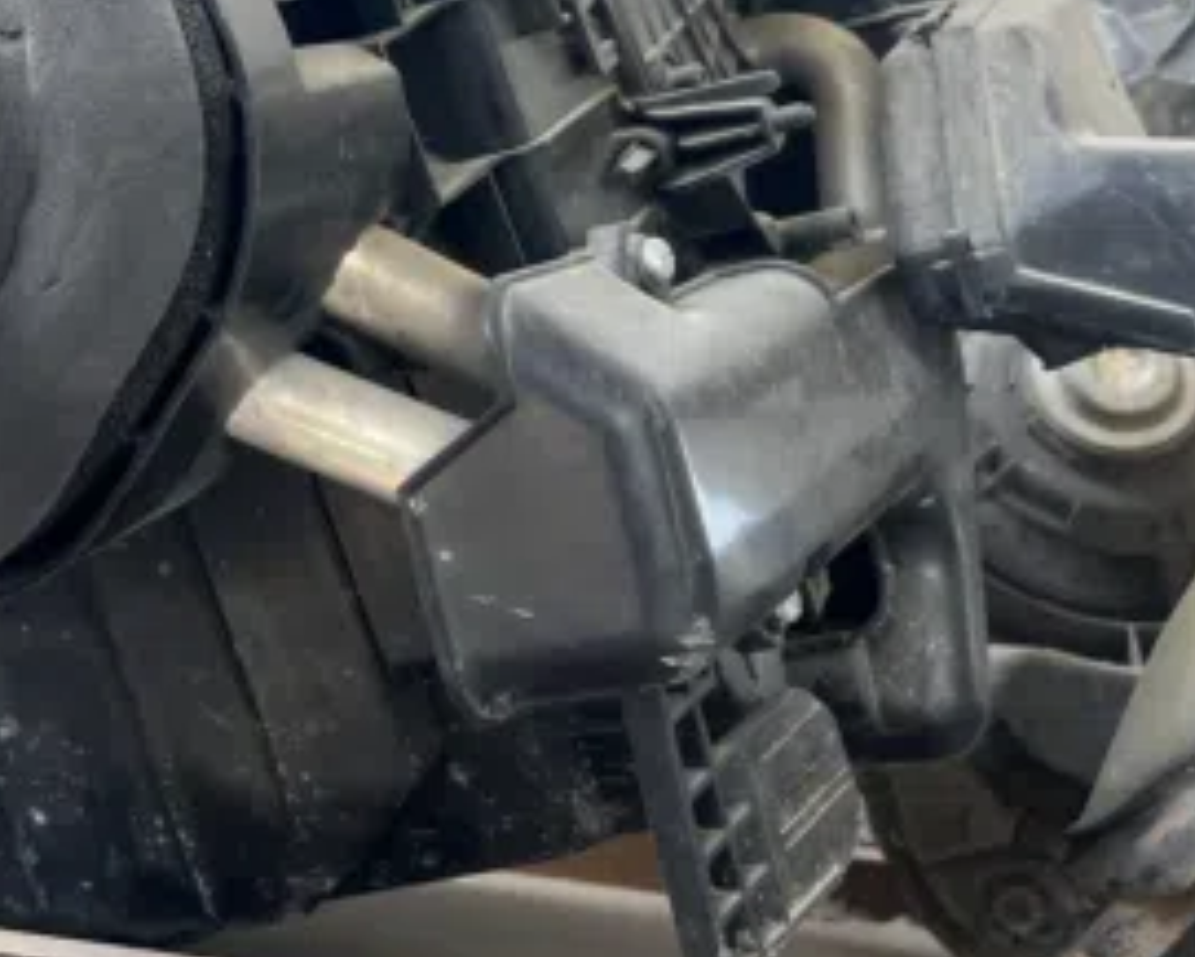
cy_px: 31
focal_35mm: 60
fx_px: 2123
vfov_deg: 24.4
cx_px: -84
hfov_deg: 28.8
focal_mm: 5.1
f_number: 1.6
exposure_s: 1/121
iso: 40
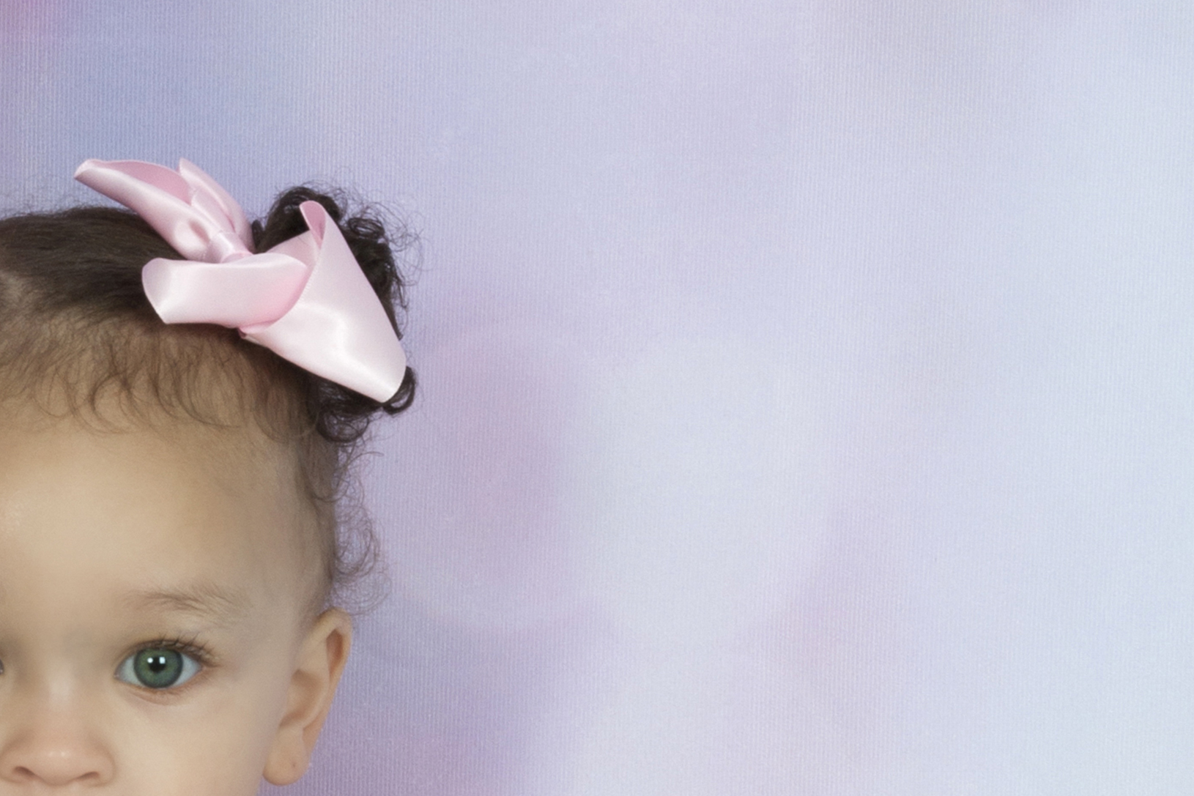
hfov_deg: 11.0
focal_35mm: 184
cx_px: -176
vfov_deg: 7.4
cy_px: 984
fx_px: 6103
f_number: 20
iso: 160
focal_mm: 50
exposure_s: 1/80
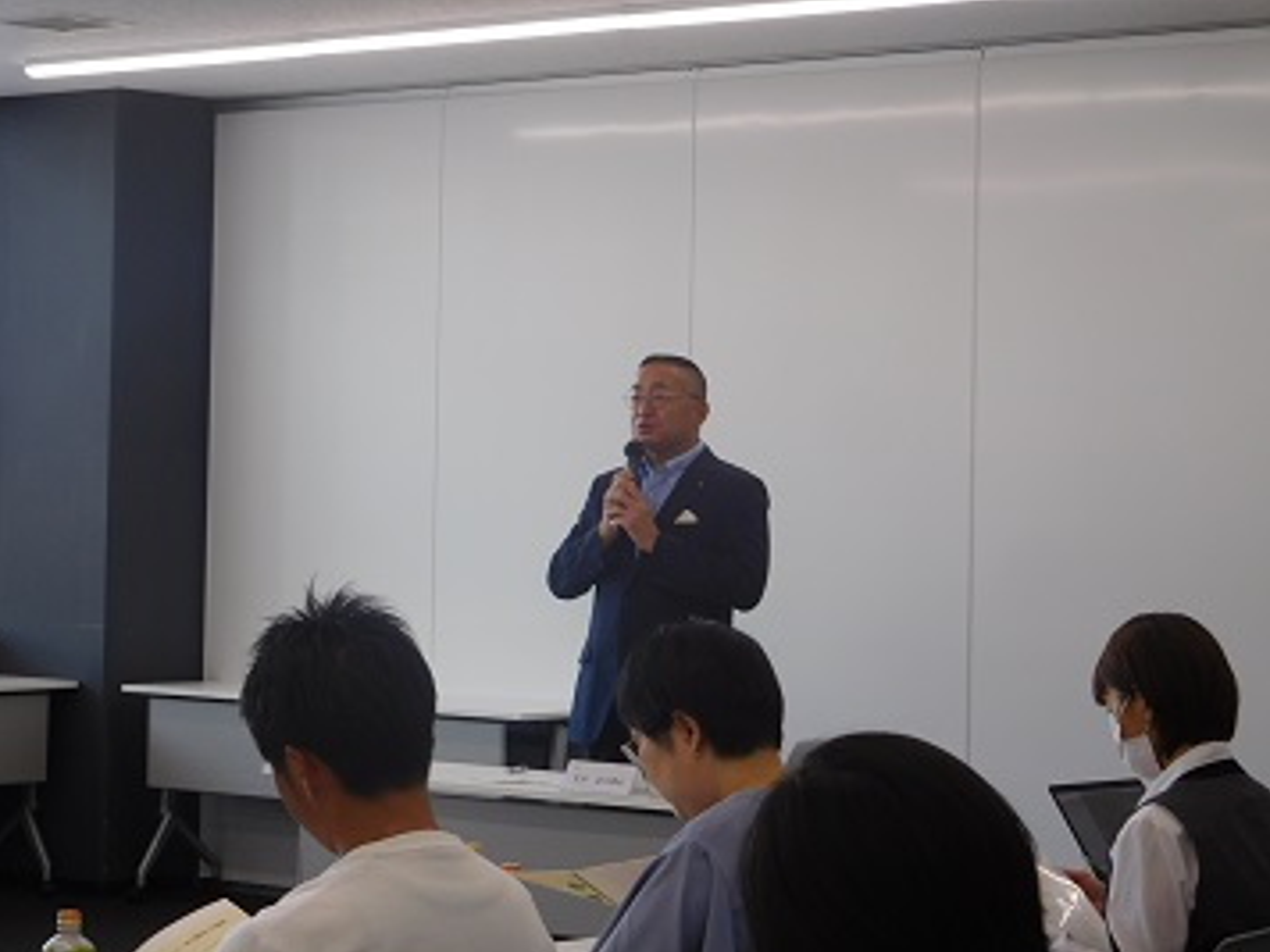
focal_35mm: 101
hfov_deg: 19.4
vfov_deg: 14.6
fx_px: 3706
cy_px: 478
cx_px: 631
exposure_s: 1/40
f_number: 4.8
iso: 125
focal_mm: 17.8
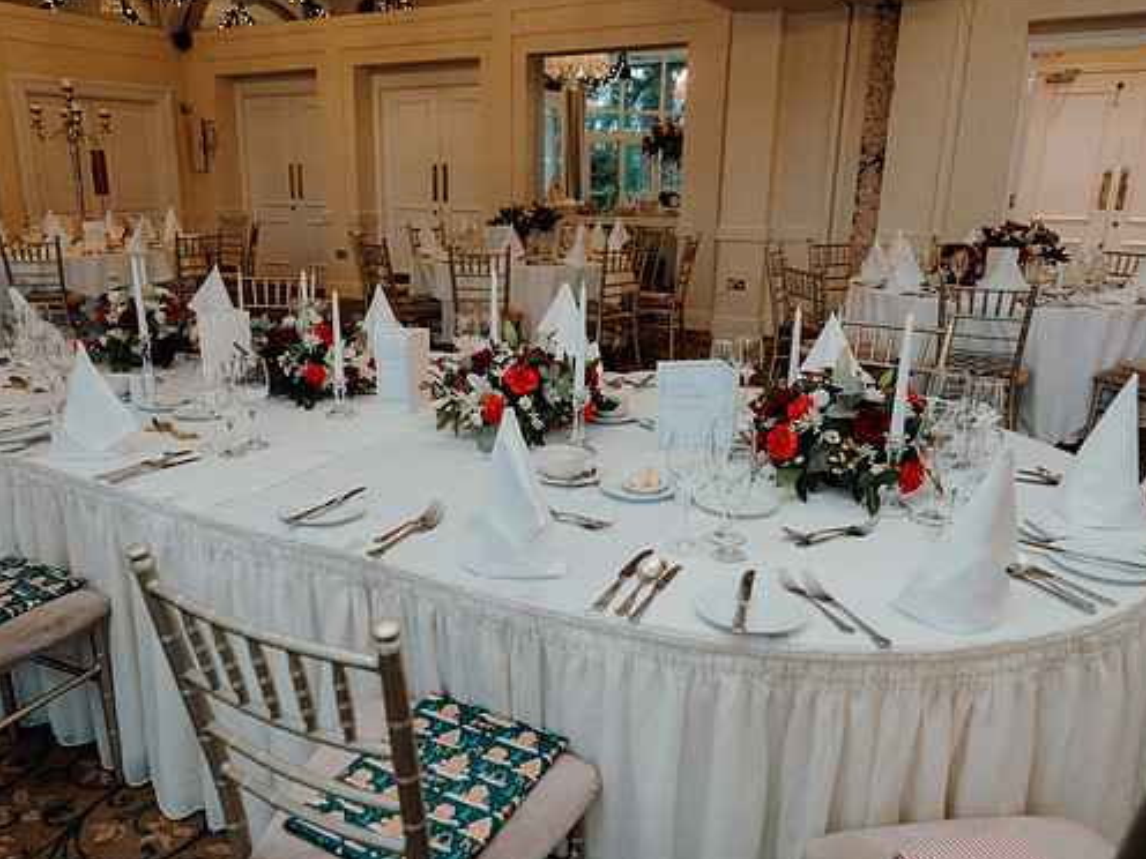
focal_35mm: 27
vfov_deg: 51.4
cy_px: 435
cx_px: 515
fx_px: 894
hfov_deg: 65.2
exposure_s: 1/200
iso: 2500
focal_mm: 24
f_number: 3.5
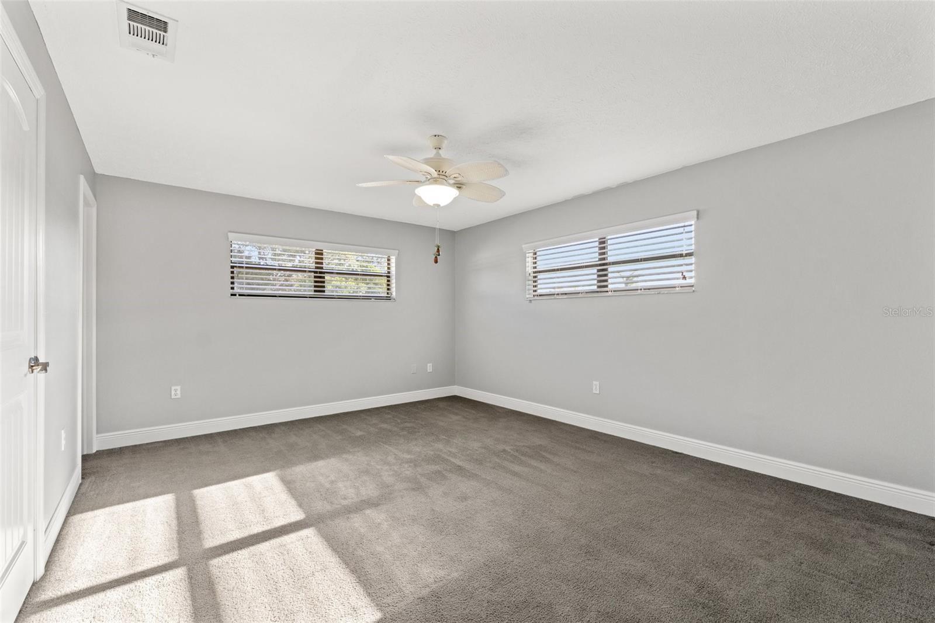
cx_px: 468
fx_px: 389
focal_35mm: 15
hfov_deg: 100.4
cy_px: 312
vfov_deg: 77.3
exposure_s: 1/15
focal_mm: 10
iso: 400
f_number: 8
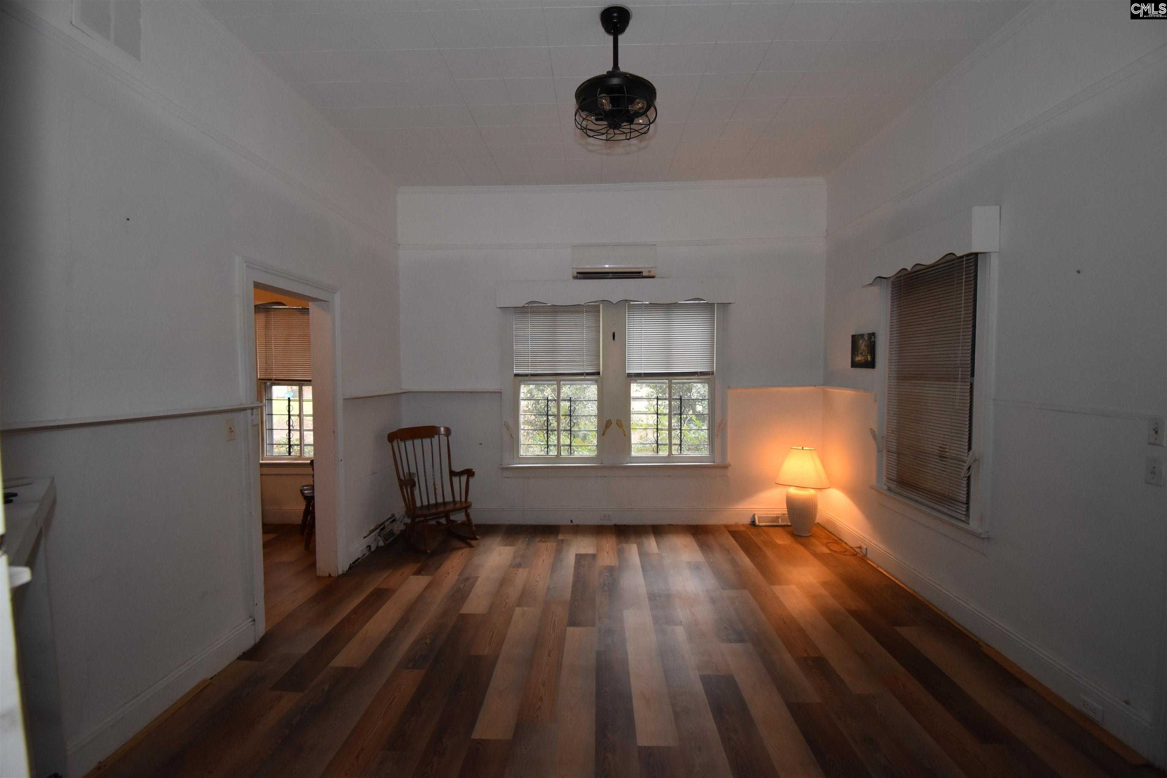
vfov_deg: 77.3
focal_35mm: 15
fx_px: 486
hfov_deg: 100.4
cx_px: 584
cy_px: 389
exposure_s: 1/125
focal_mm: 10
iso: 1000
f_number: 4.5
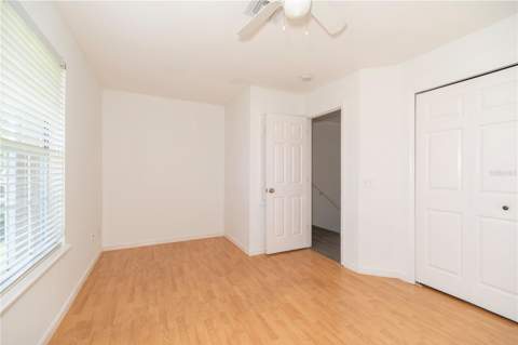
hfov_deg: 100.4
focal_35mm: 15
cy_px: 172
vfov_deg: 77.2
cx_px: 259
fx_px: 216
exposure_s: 1/40
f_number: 8
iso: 200
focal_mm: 15
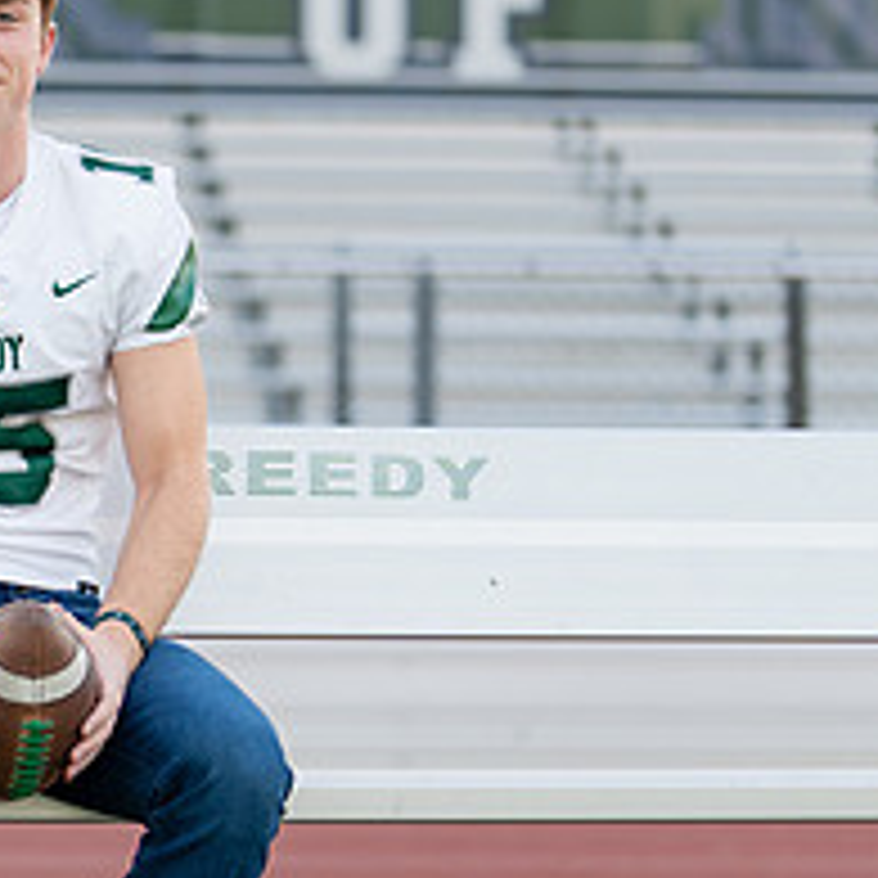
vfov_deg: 10.7
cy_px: 443
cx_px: -19
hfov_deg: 10.6
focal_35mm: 163
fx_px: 4677
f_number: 1.2
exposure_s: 1/500
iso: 125
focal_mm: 50
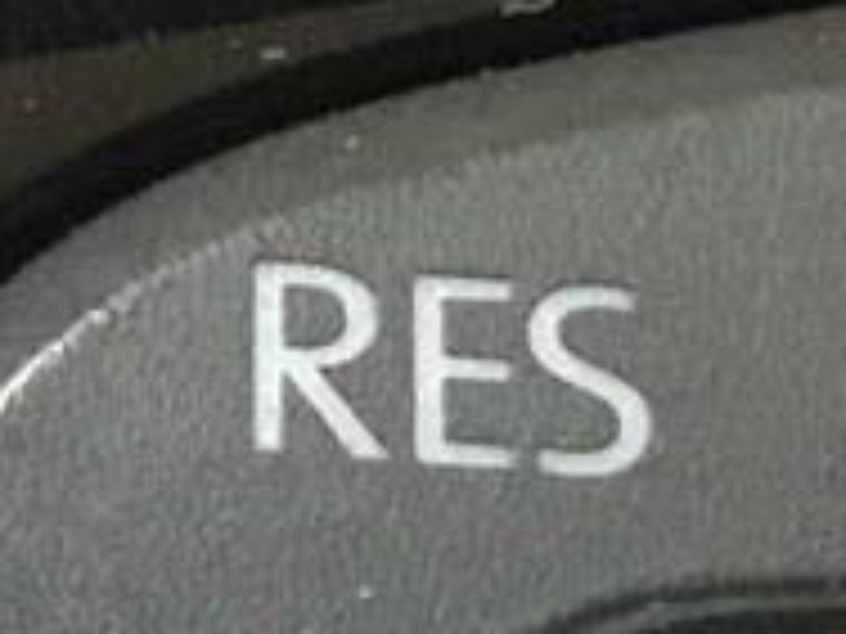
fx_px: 5792
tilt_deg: -33.2
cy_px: 1371
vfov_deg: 6.1
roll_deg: +0.5
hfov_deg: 8.0
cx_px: 1647
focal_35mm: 237
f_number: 2.4
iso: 250
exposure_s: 1/17
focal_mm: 3.3
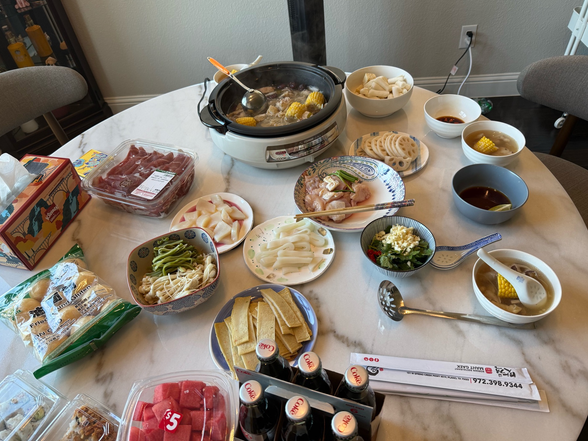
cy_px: 214
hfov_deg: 69.4
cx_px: 288
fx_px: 425
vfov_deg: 54.9
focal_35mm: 25
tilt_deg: -45.1
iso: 125
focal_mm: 6.76
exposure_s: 1/120
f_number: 1.78
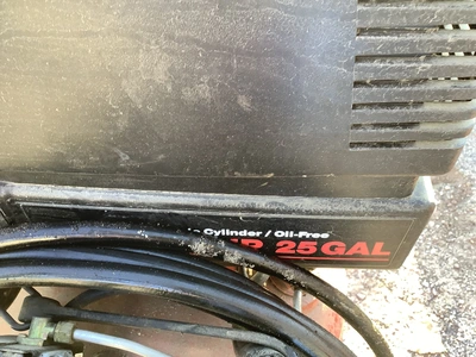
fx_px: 426
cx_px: 238
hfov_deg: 58.4
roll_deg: +1.4
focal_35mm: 31
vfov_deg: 45.4
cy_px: 178
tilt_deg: -42.0
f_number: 2.4
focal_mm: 3.3
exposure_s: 1/60
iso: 50
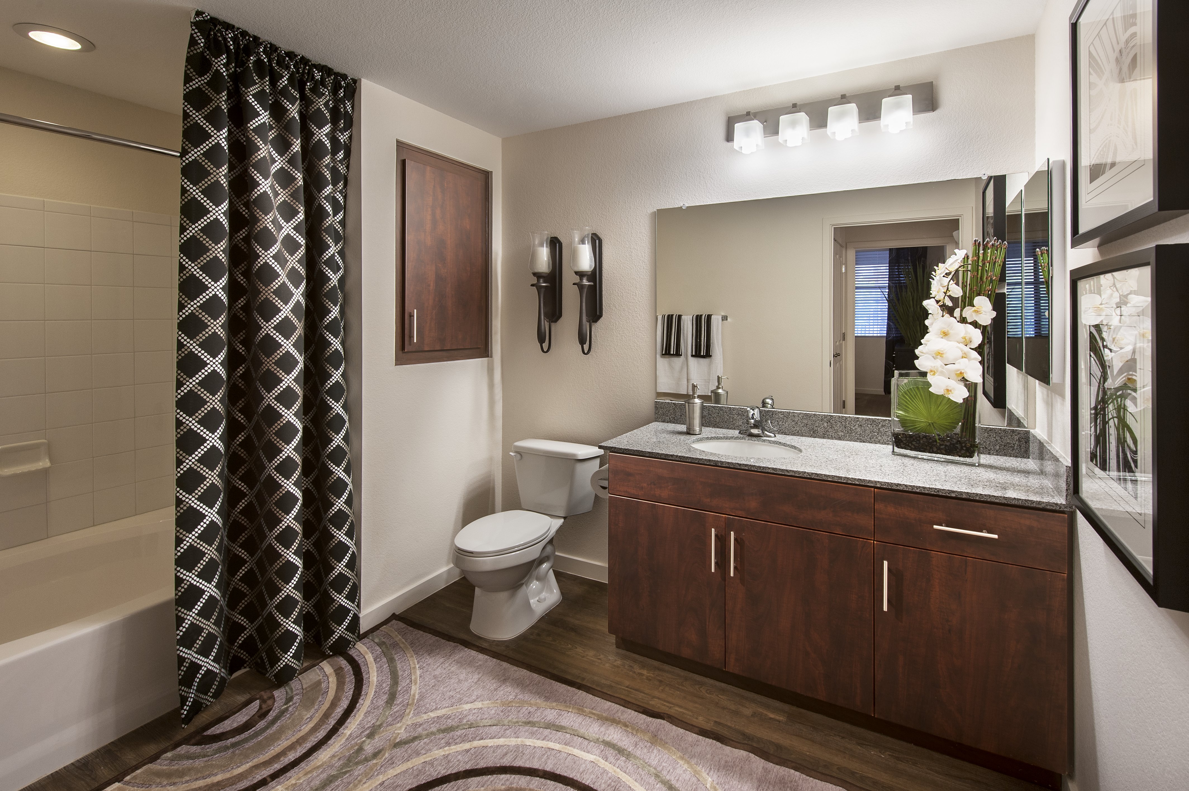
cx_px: 594
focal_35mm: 17
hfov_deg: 93.3
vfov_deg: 70.4
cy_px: 396
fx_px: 561
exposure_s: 1/8
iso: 200
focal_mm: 17
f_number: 11
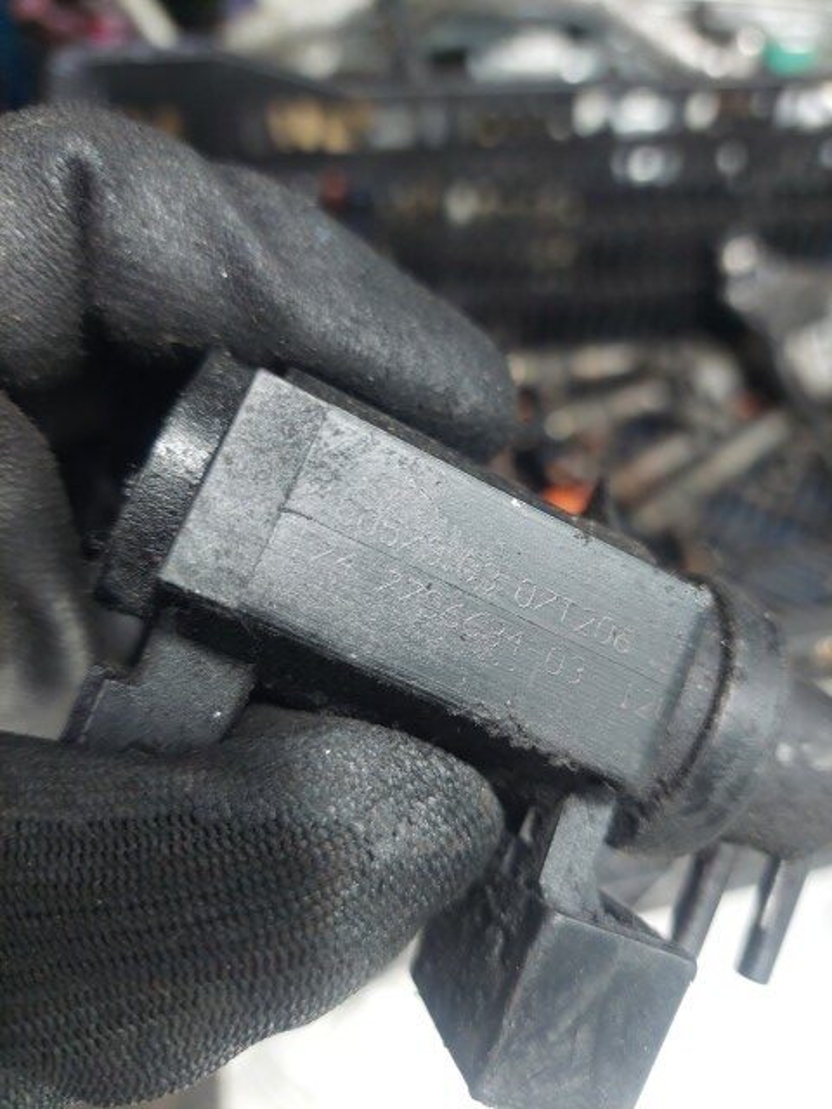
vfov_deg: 69.4
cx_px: 416
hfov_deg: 54.9
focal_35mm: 25
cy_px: 554
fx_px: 801
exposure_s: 1/50
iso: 200
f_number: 1.8
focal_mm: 5.23
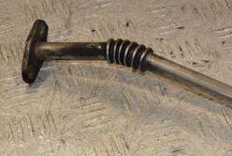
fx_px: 1123
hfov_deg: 11.6
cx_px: 258
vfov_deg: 7.9
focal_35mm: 174
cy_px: 70
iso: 800
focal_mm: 48
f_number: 7.1
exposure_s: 1/200
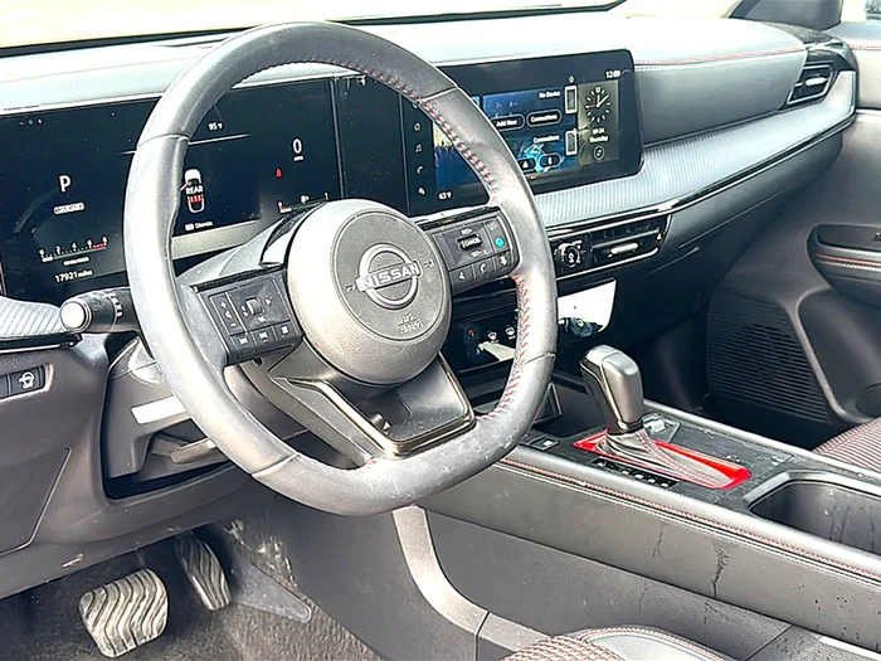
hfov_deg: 46.8
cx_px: 440
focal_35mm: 40
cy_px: 330
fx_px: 1018
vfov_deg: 36.0
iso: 100
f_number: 1.78
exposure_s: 1/253
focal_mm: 6.86
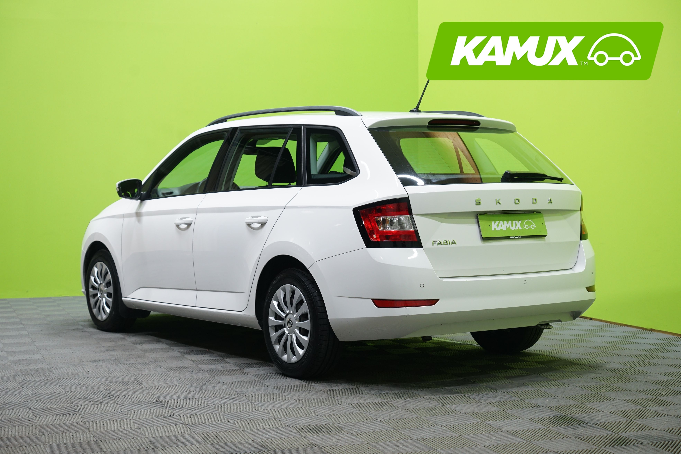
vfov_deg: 23.0
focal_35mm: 59
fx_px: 1116
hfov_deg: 33.9
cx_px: 340
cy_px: 227
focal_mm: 59
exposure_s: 1/20
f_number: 5
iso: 640
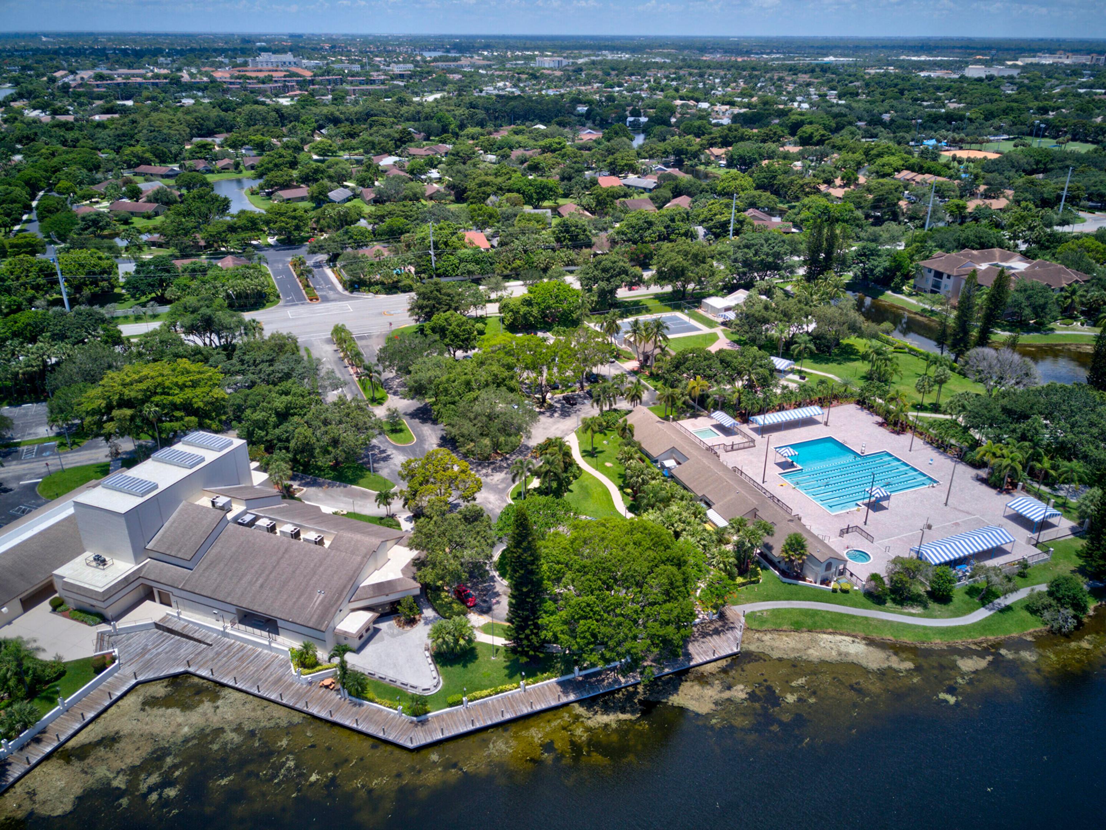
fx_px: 831
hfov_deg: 67.3
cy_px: 415
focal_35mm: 26
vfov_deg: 53.1
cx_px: 553
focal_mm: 4.7
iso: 100
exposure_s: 1/813
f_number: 2.2
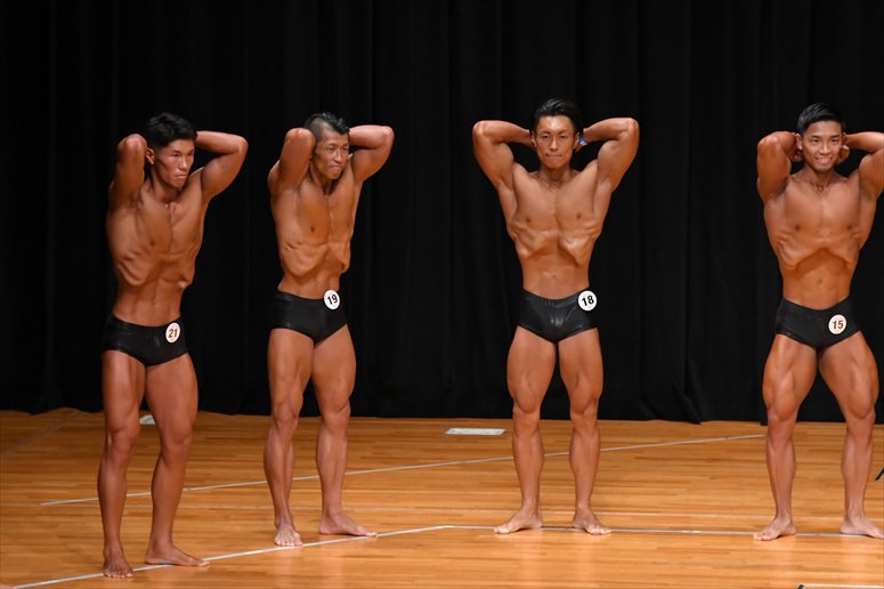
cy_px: 294
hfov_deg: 8.6
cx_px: 442
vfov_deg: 5.7
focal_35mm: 240
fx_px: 5891
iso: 4000
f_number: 5.6
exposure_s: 1/400
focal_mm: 160
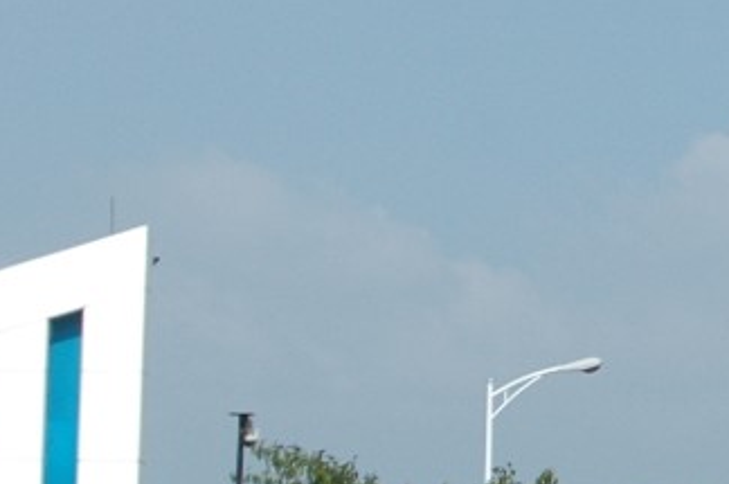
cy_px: 6
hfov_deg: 8.7
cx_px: 1224
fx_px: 4640
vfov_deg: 6.0
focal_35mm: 229
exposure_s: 1/1250
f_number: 5.6
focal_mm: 31
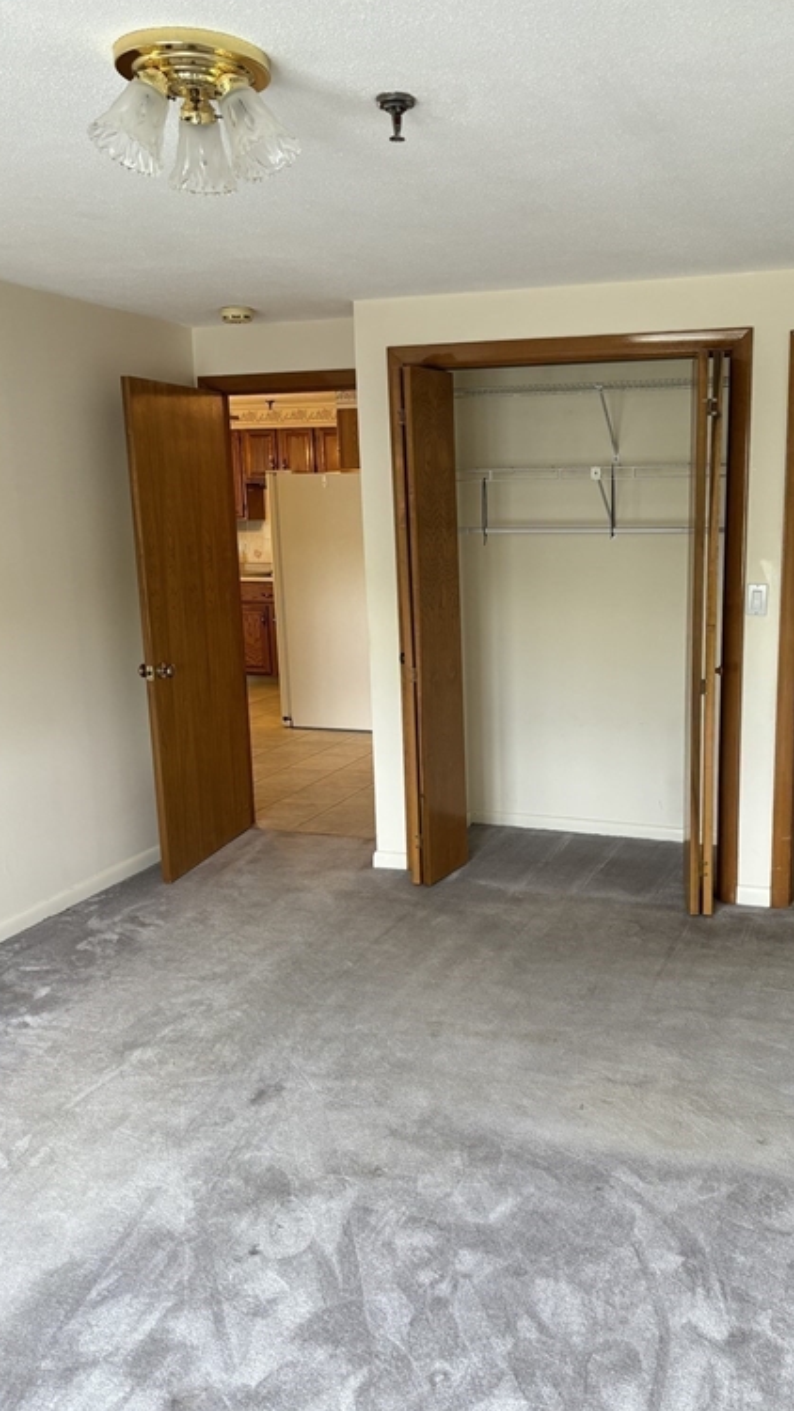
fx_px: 1085
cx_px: 529
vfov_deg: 66.1
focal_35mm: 29
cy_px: 709
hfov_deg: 39.7
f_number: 1.6
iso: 125
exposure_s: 1/60
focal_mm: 5.96
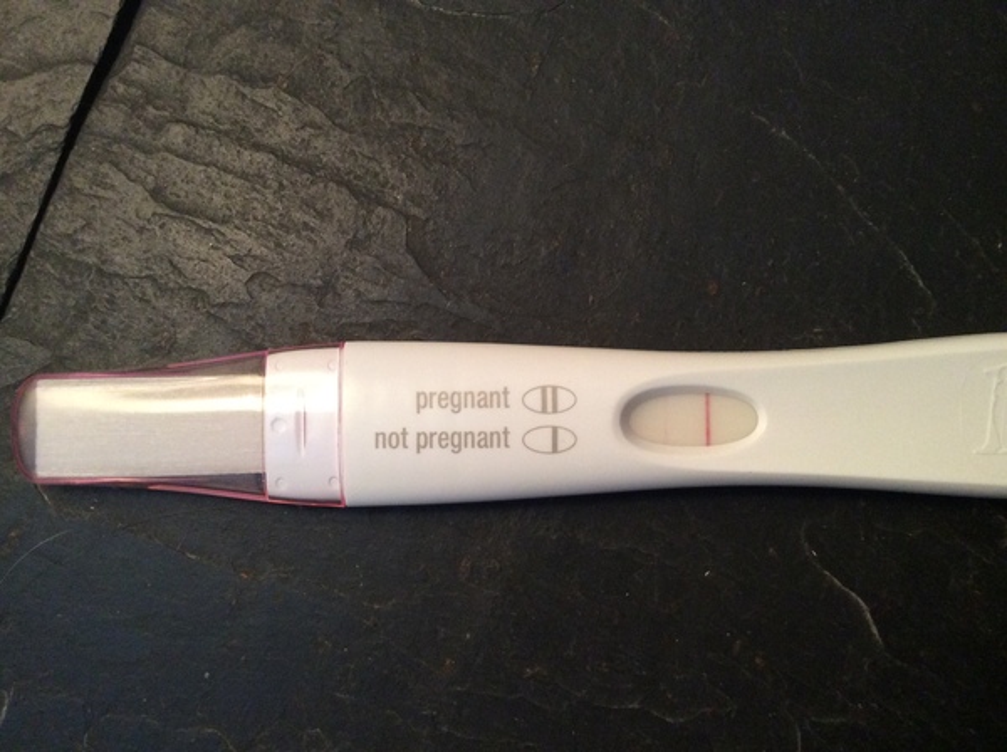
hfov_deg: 56.9
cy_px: 376
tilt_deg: -87.0
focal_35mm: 32
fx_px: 929
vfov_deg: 44.0
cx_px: 504
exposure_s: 1/25
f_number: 2.4
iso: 250
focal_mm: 3.3
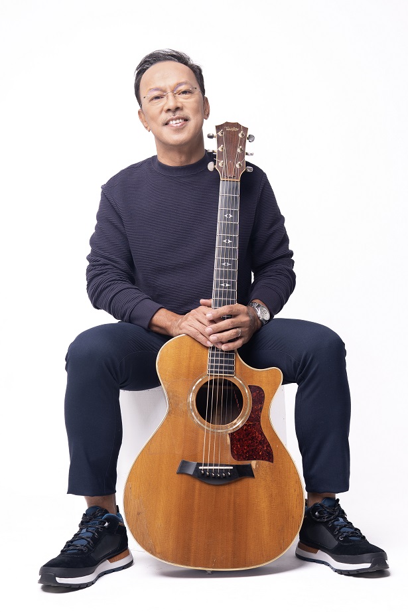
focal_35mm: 45
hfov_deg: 29.9
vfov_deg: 43.6
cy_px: 306
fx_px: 765
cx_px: 204
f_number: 4.5
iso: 100
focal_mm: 30
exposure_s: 1/160
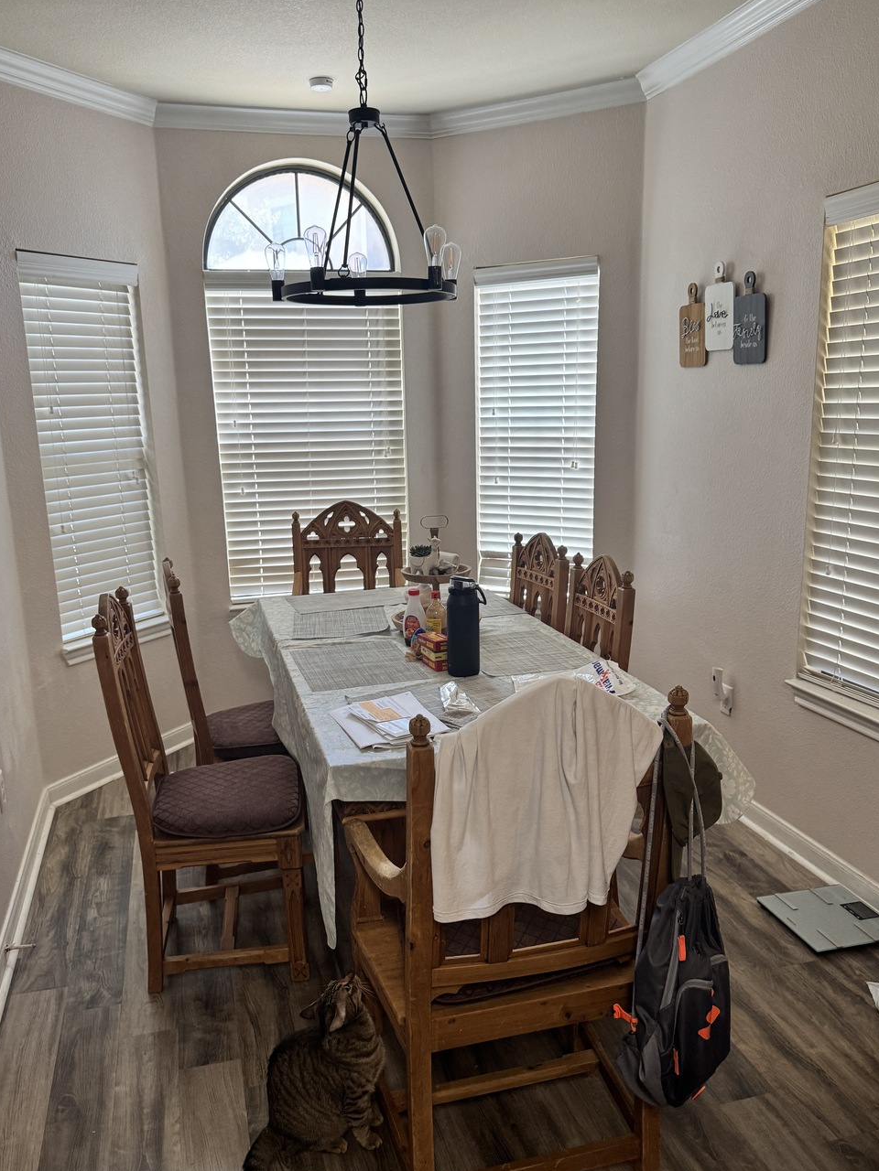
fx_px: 914
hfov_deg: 51.3
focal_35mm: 27
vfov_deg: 65.3
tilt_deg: -12.3
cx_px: 416
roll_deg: +2.1
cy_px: 610
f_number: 1.78
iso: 200
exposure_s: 1/120
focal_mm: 6.76
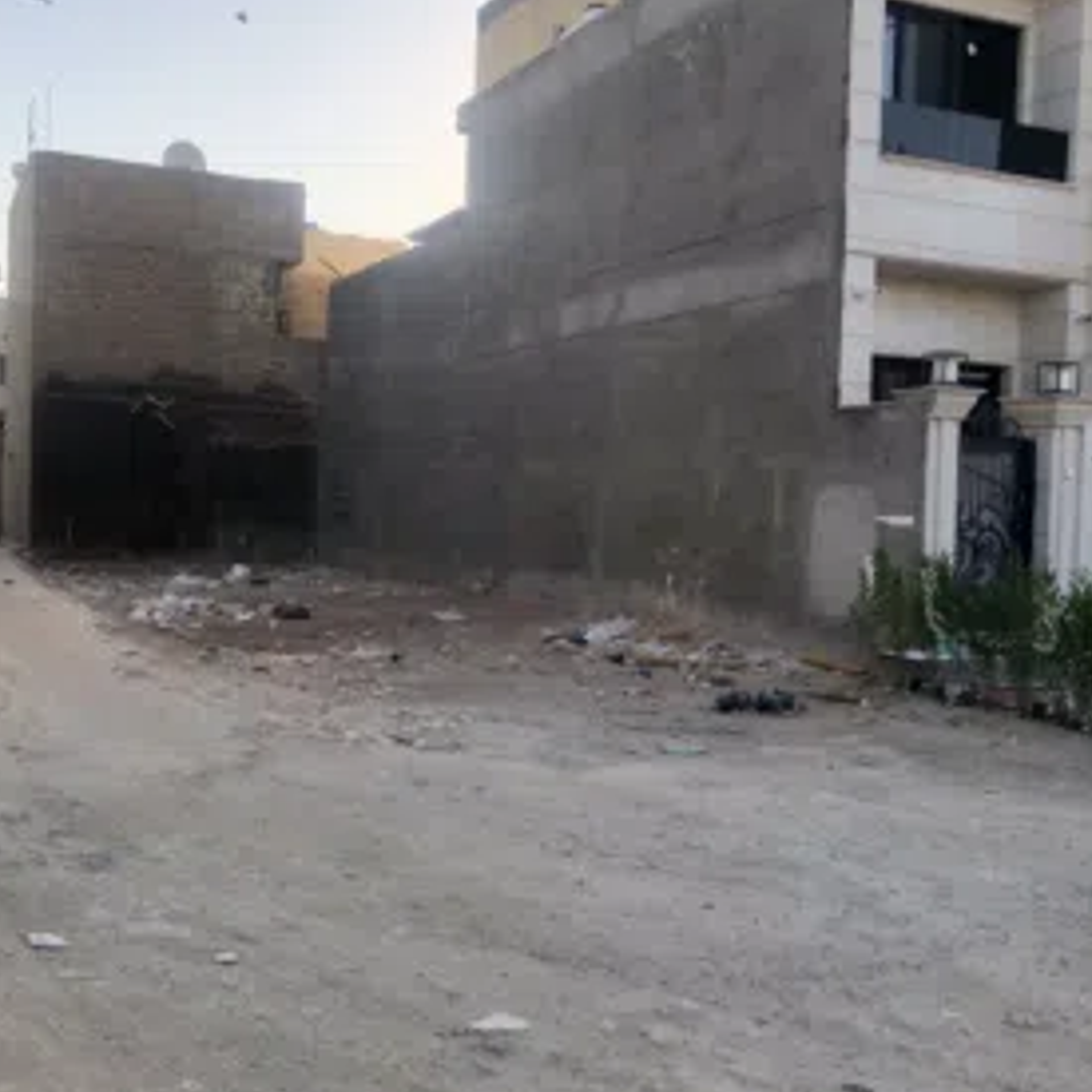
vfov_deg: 46.0
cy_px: 516
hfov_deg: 46.0
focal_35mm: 36
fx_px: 1285
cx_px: 500
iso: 20
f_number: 1.8
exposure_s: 1/486
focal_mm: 4
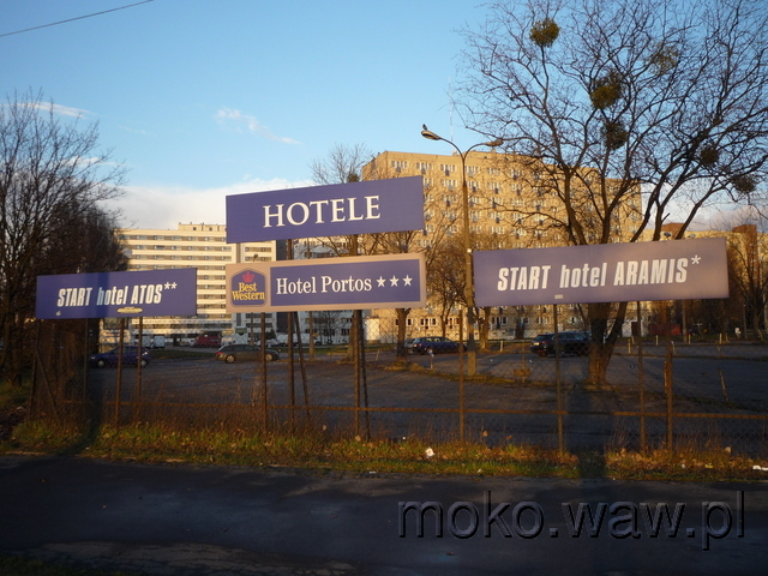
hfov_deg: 56.8
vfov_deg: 44.2
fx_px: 710
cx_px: 384
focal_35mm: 32
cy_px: 288
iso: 100
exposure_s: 1/125
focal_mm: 5.2
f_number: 4
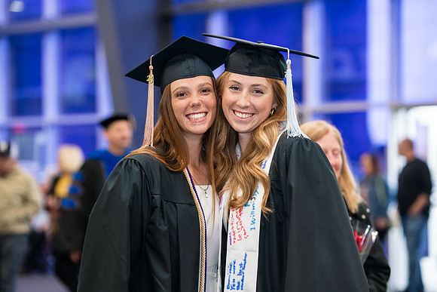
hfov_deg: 14.2
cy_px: 146
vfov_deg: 9.5
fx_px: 1760
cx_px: 218
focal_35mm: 145
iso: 2500
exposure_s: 1/200
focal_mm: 145
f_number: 4
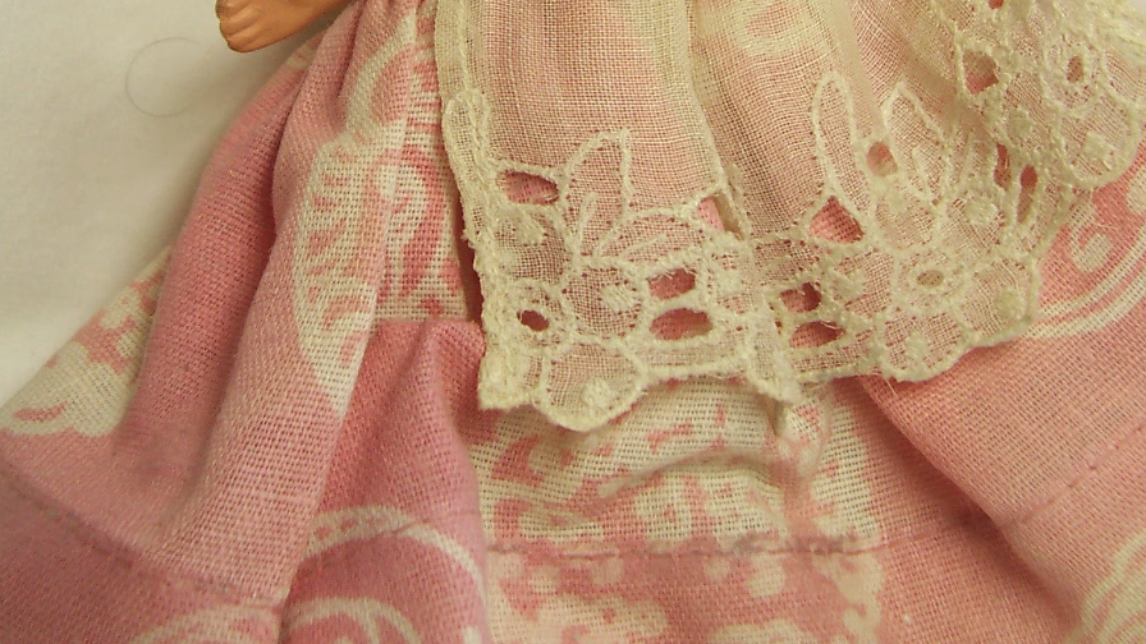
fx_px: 1641
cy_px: -43
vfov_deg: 21.2
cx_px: 573
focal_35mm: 54
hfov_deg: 38.5
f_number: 2.8
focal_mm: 5.6
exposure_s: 1/125
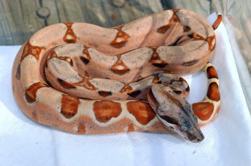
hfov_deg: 13.1
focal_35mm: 158
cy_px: 83
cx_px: 126
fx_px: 1097
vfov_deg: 8.7
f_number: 10
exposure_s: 1/180
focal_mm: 105
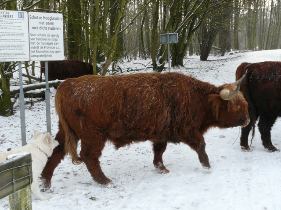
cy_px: 105
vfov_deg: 31.5
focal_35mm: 46
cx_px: 140
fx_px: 373
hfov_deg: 41.2
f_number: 4
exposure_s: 1/160
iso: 125
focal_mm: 5.9
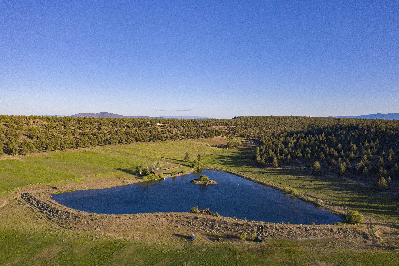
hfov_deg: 65.5
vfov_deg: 46.4
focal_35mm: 28
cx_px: 200
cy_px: 133
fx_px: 310
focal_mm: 10.26
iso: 800
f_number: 4.5
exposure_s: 1/200
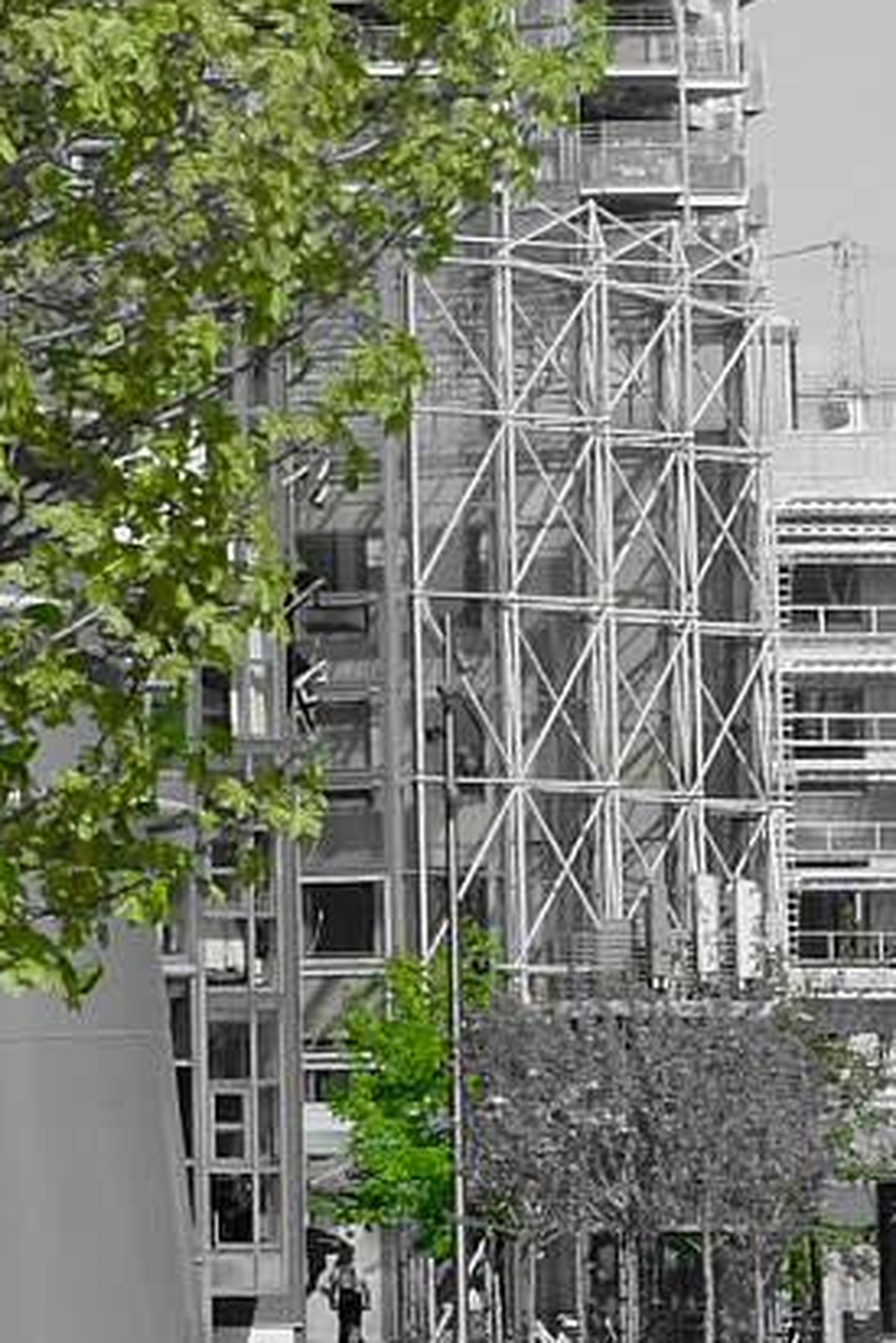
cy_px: -228
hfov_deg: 8.2
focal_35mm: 163
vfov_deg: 12.3
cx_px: -642
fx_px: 6080
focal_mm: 27.7
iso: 400
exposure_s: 1/1250
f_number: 5.6
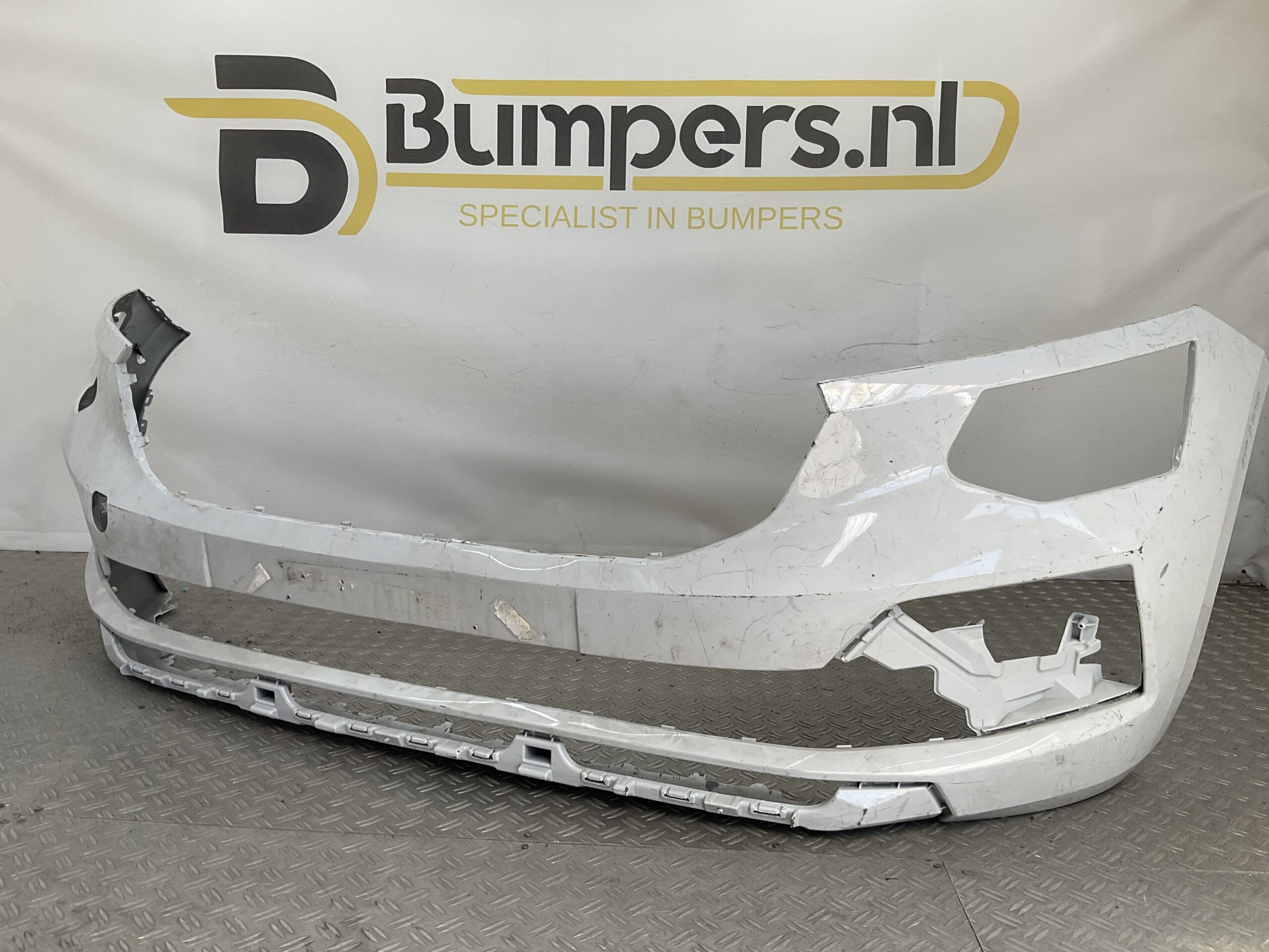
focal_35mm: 29
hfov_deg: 61.7
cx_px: 634
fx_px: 1063
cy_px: 476
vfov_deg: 48.2
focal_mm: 3
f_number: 1.8
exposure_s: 1/355
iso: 16
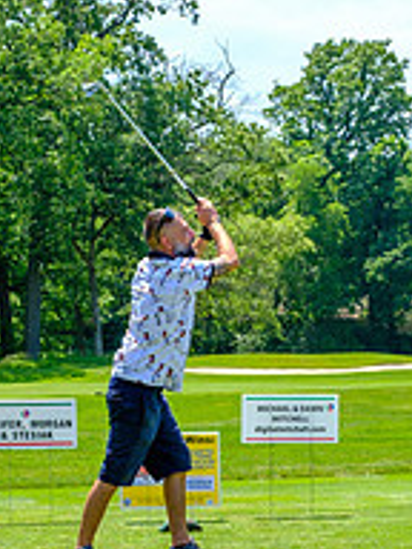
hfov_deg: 12.1
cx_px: 249
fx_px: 1936
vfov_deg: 16.1
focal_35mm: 122
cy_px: 343
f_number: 5.6
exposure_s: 1/250
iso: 200
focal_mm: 35.8
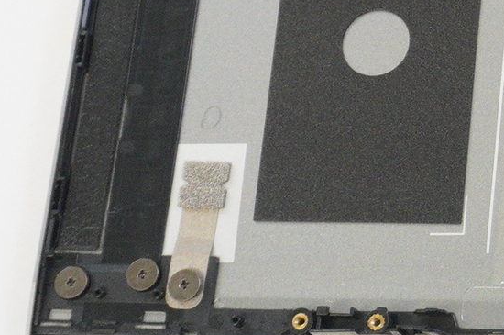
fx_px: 2003
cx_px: 900
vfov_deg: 9.3
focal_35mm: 143
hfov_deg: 13.0
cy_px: -156
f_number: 5.6
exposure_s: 1/100
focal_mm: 21
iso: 2500
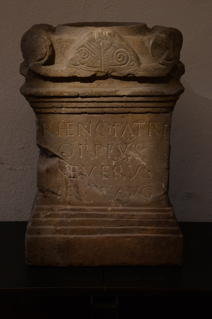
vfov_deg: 30.6
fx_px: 585
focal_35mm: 66
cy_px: 160
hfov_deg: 20.5
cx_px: 106
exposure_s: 1/40
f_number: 4.8
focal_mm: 44
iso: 1250
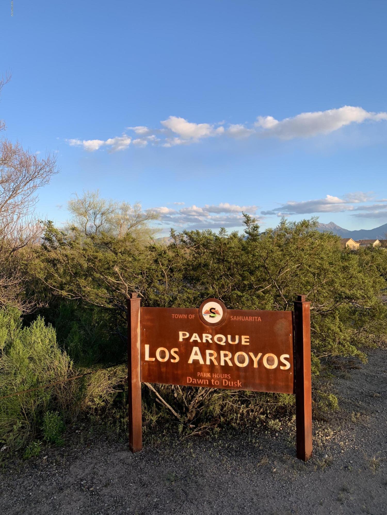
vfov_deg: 67.3
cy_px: 258
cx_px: 194
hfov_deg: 53.1
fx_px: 388
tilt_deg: -3.3
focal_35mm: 26
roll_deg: +1.1
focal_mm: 4.25
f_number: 1.8
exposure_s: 1/732
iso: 25
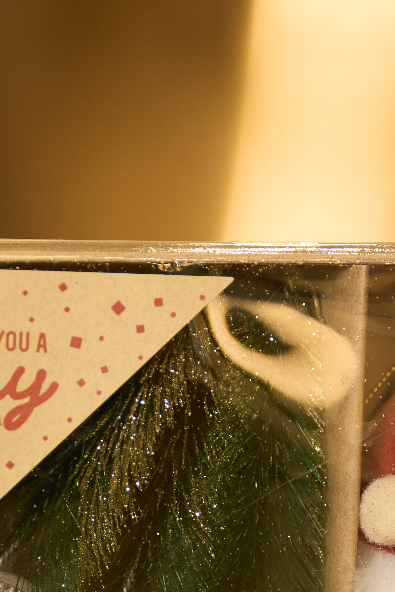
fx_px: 6748
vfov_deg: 5.0
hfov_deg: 3.4
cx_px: 283
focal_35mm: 410
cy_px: 578
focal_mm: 130
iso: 800
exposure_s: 1/200
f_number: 2.8
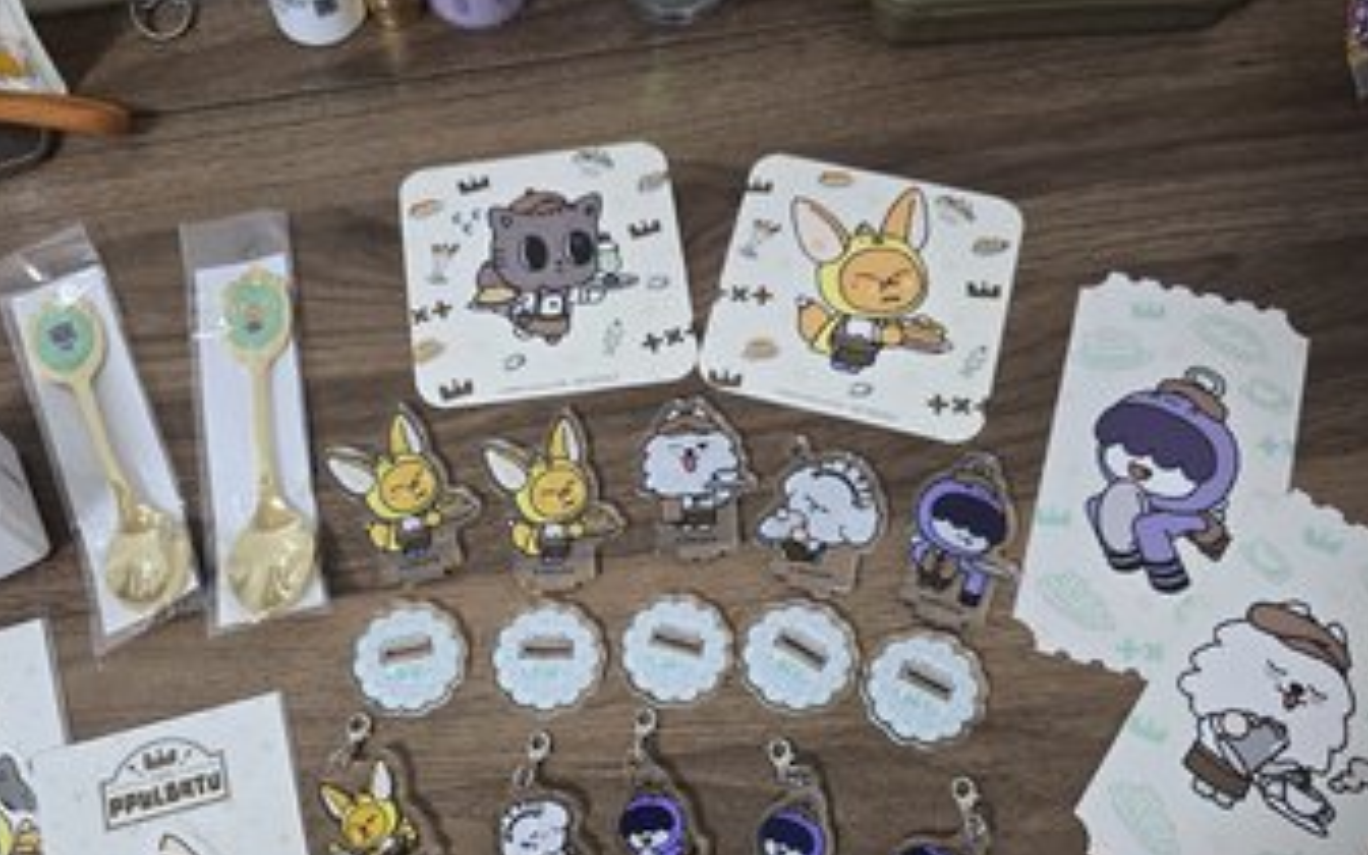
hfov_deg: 64.4
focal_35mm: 29
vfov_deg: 42.3
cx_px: 594
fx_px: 1081
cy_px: 598
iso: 200
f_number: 1.7
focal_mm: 6.3
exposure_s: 1/74.6
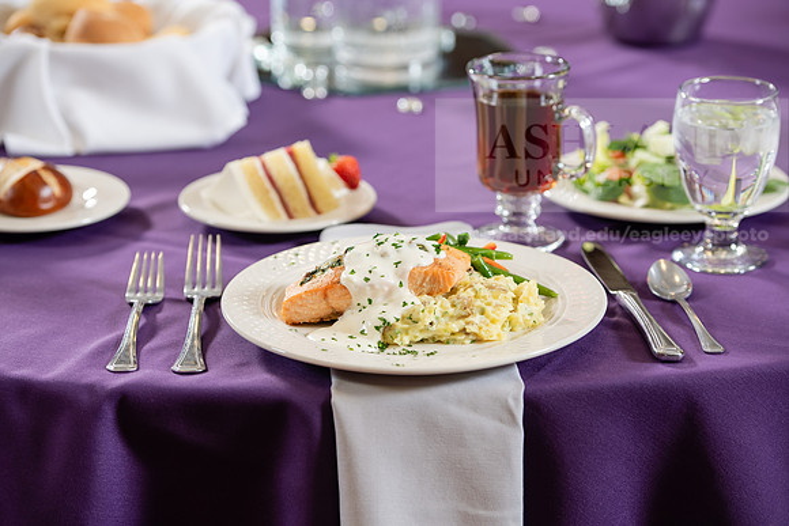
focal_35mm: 110
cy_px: 263
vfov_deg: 12.5
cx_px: 394
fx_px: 2411
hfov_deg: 18.6
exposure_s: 1/160
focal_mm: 110
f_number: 4
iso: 400
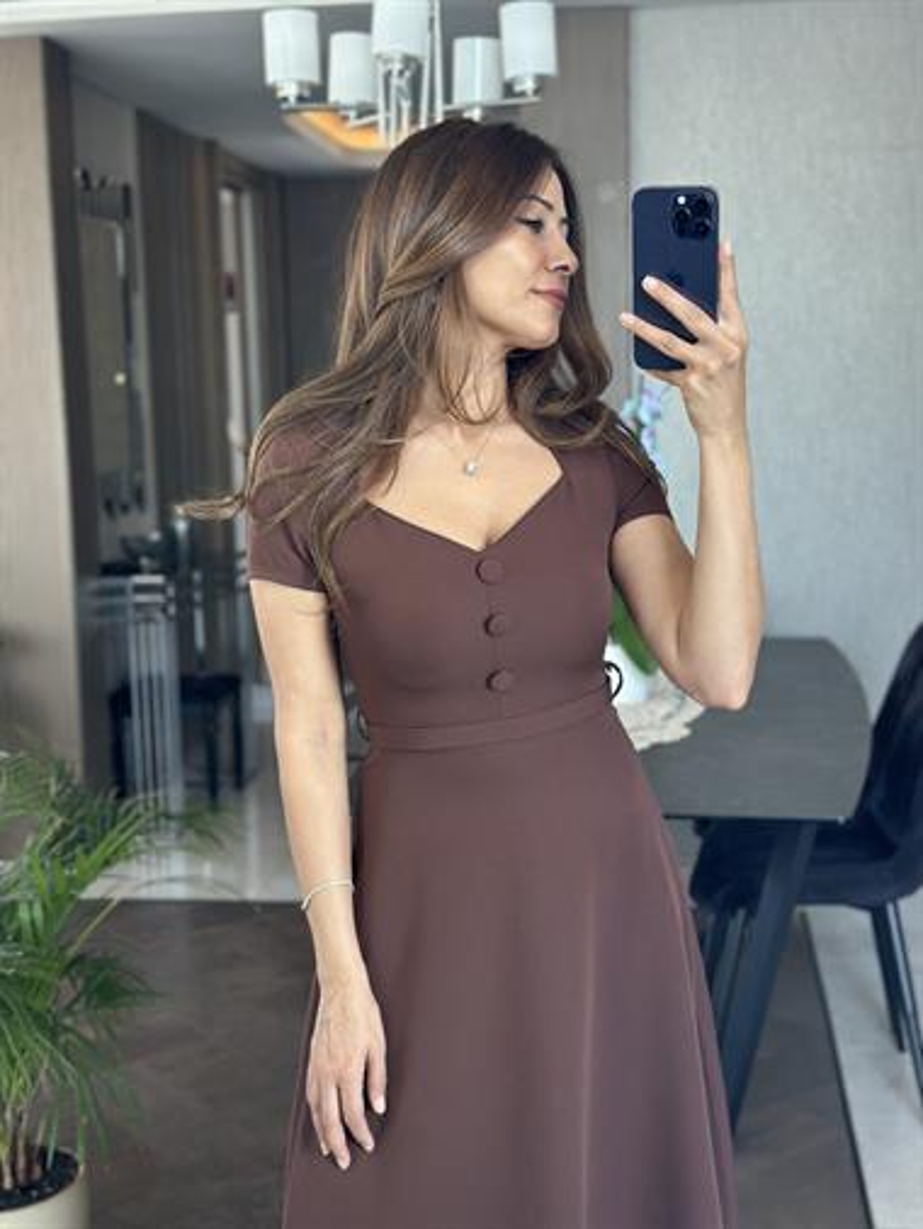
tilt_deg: -17.3
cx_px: 462
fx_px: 1705
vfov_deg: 39.6
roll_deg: +3.2
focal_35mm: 48
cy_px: 614
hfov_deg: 30.3
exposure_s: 1/88
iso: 125
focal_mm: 6.86
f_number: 1.78
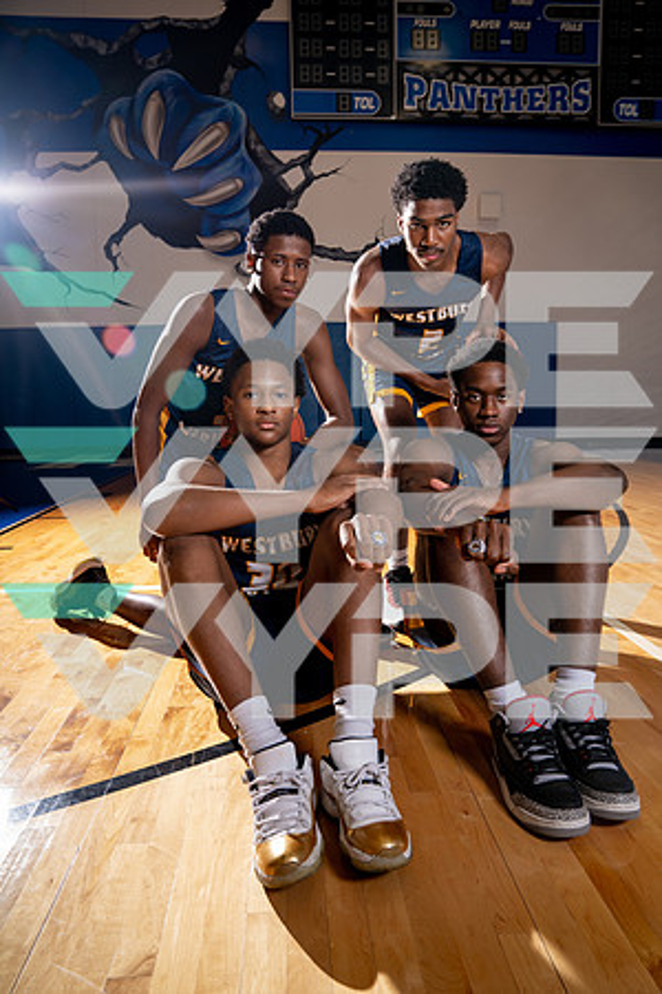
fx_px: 690
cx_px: 331
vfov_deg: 71.5
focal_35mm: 25
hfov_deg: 51.3
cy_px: 497
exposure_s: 1/250
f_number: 5.6
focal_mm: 25
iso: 400
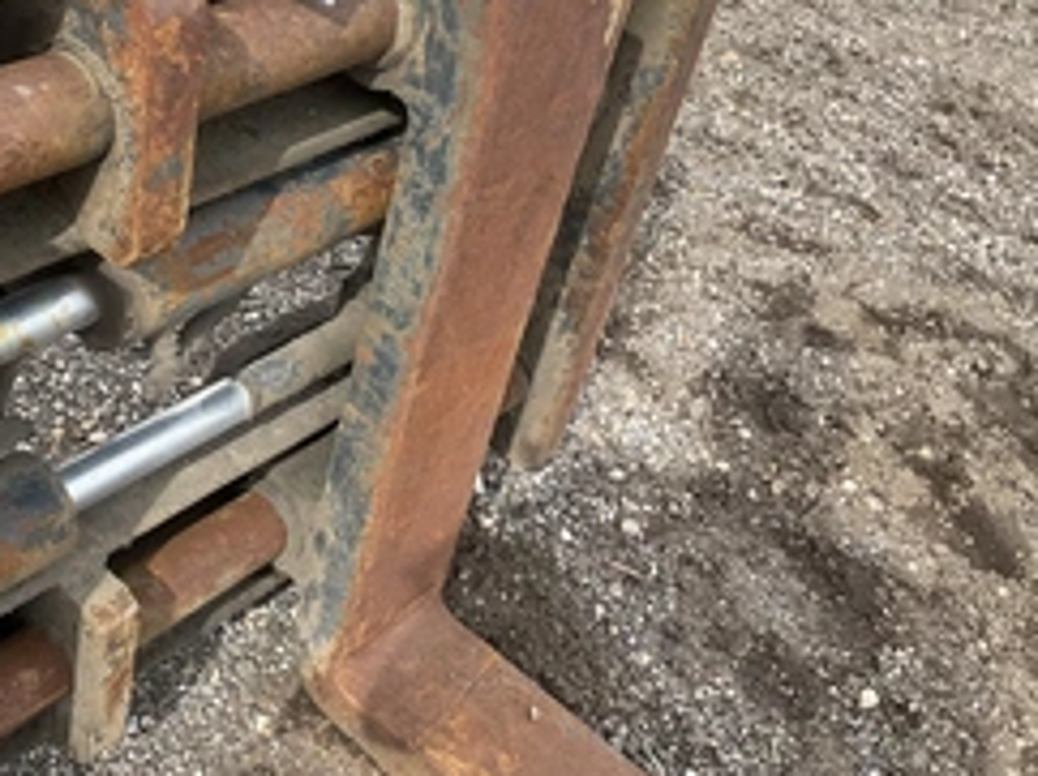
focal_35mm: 48
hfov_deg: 39.0
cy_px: 377
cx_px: 313
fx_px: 1438
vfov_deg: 30.2
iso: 25
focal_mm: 3
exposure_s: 1/454
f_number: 1.8
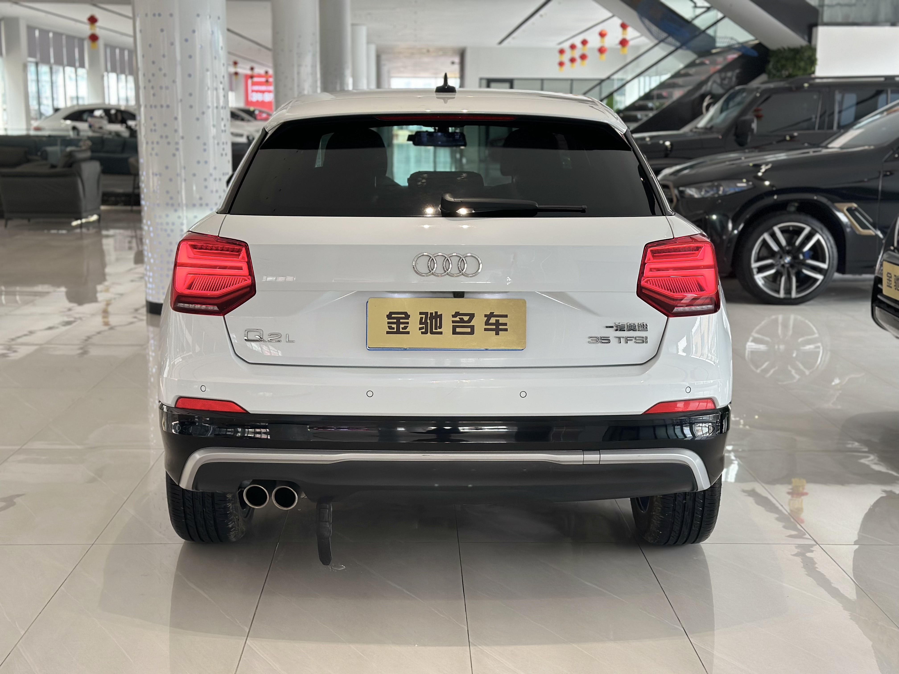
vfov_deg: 30.3
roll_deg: -0.6
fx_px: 1247
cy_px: 337
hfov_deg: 39.7
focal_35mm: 48
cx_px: 450
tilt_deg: -11.4
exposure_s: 1/203
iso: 80
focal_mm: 6.86
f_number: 1.78
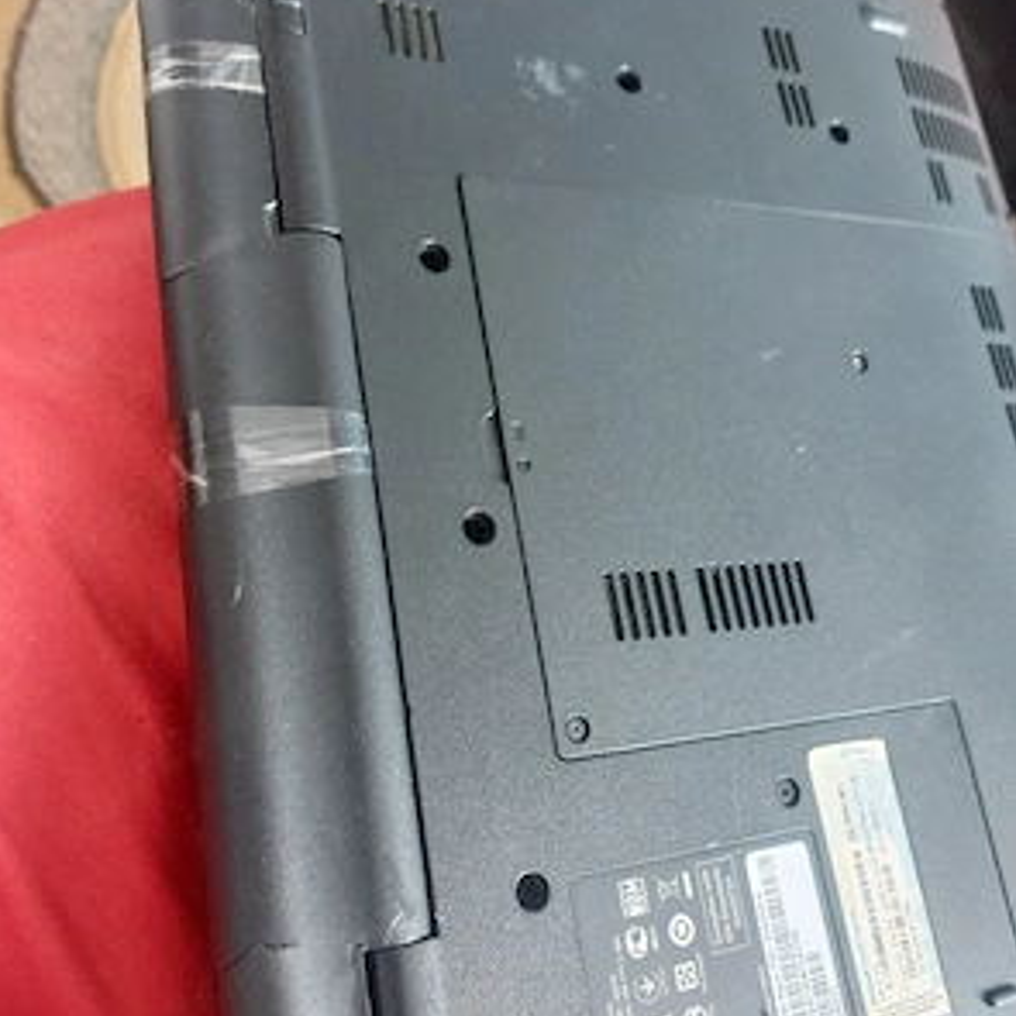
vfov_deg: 54.0
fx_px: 996
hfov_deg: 54.0
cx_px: 503
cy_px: 530
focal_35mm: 30
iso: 400
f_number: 1.8
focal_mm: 5.23
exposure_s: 1/33
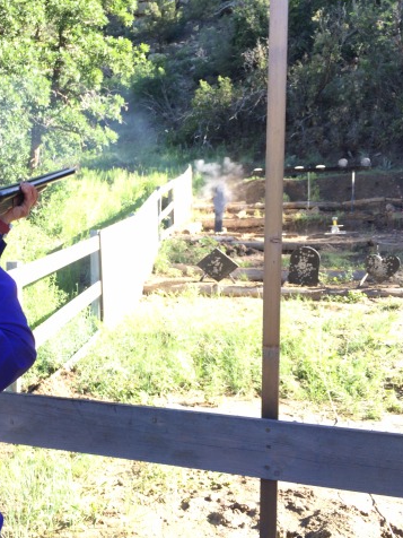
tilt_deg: -2.2
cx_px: 85
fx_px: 605
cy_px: 270
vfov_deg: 47.9
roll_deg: -0.4
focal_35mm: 39
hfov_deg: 35.7
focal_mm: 4.15
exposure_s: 1/146
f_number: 2.2
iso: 32
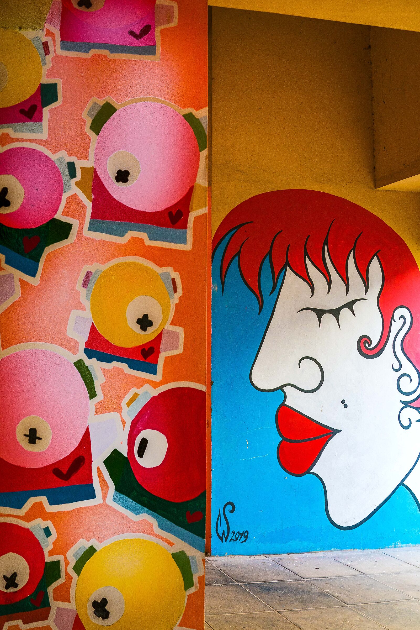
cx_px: 210
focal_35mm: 36
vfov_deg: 53.1
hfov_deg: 36.9
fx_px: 630
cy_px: 315
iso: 500
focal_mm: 24
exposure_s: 1/100
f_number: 5
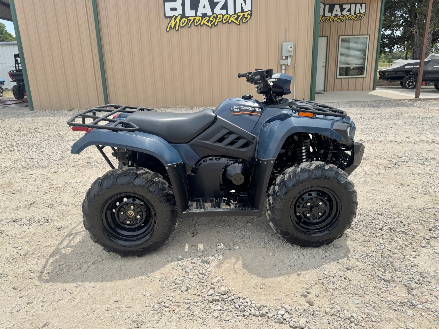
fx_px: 317
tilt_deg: -17.0
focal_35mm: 25
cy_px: 158
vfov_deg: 54.9
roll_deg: +1.8
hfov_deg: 69.4
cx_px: 220
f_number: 1.78
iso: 80
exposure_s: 1/4608
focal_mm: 6.76
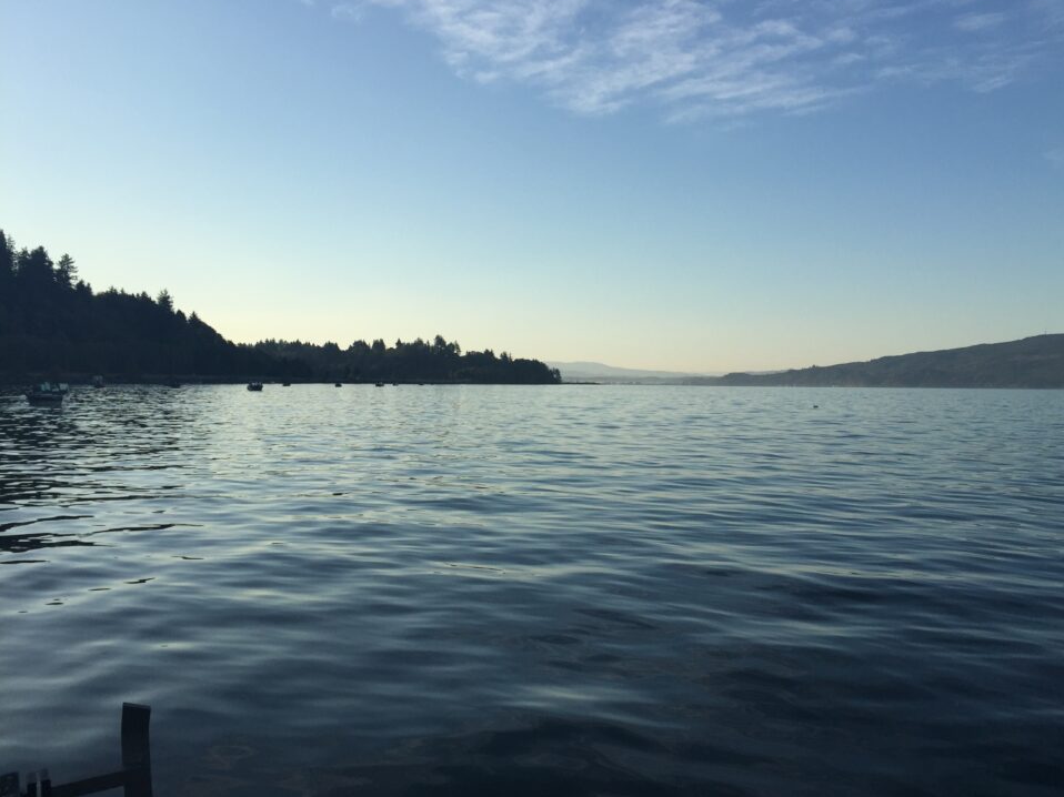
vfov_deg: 45.4
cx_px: 568
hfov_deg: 58.3
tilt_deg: +1.5
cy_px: 373
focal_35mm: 31
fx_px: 953
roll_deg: -0.7
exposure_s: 1/2083
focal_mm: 4.15
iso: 32
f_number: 2.2
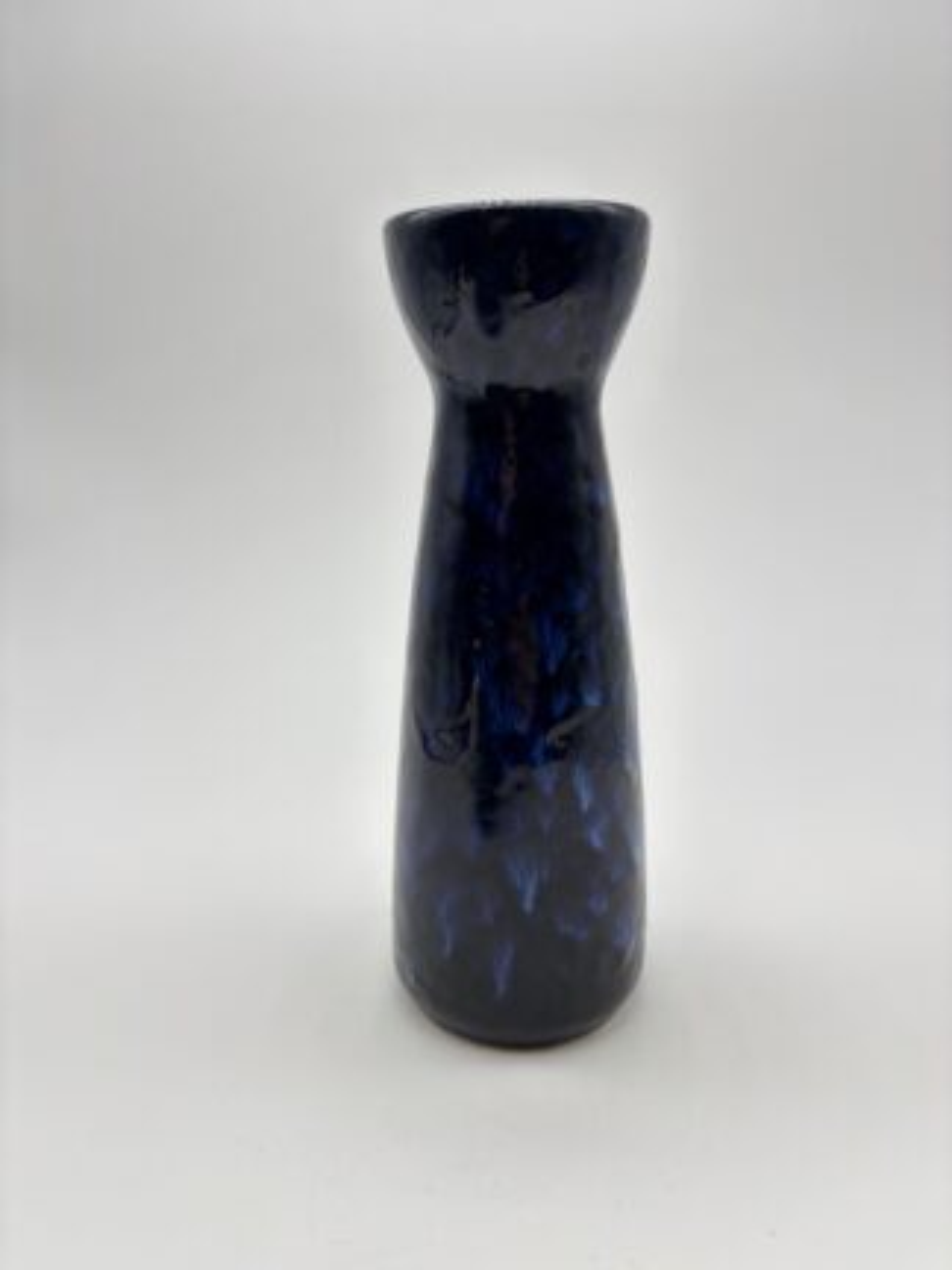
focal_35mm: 26
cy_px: 635
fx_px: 953
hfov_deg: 53.1
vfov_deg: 67.3
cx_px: 476
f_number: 1.6
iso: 40
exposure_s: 1/130
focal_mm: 5.96
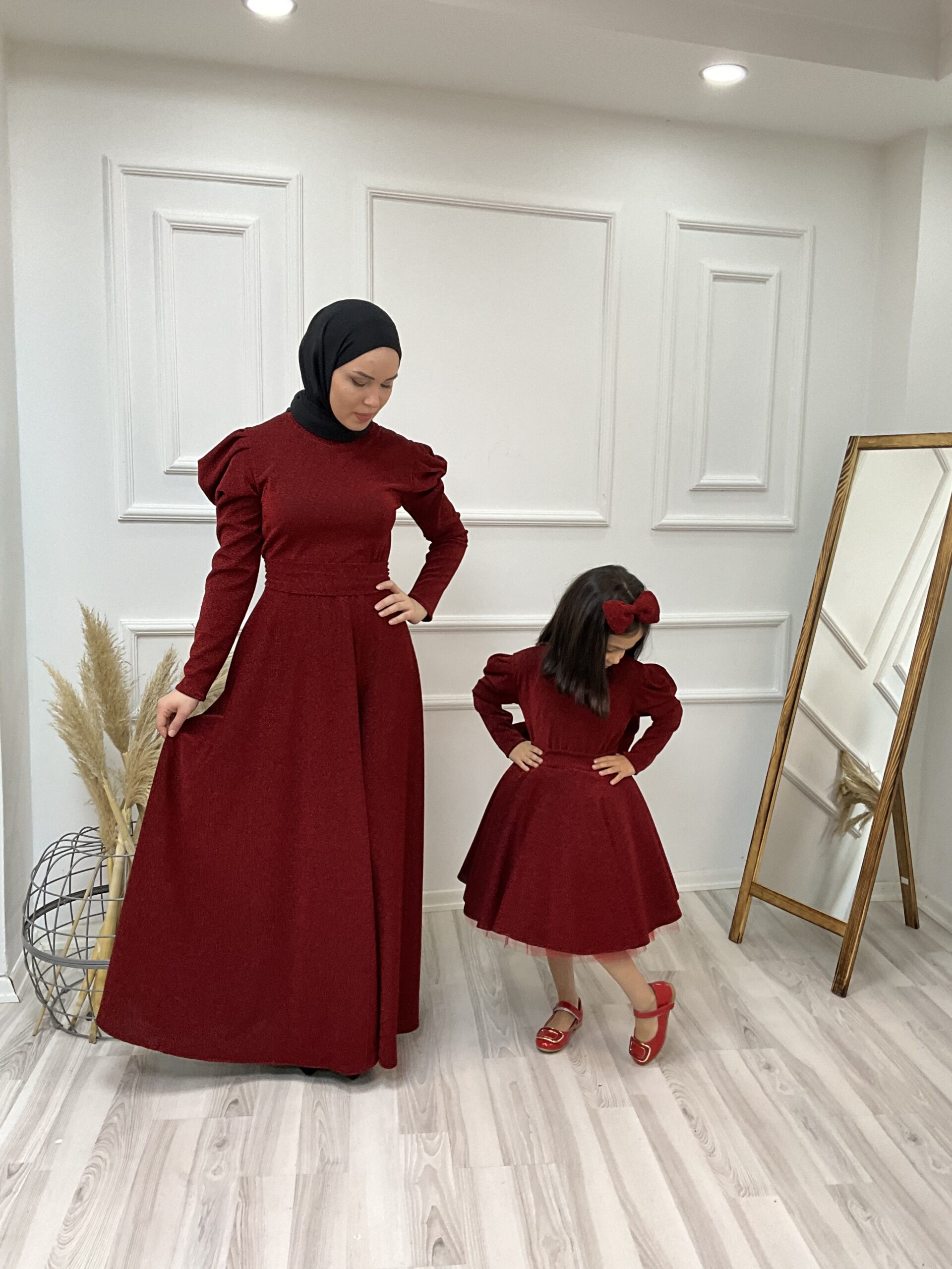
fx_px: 1063
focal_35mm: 29
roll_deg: -1.2
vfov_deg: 61.7
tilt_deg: -7.1
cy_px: 634
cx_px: 476
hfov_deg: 48.2
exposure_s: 1/105
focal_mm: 3
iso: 64
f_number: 1.8
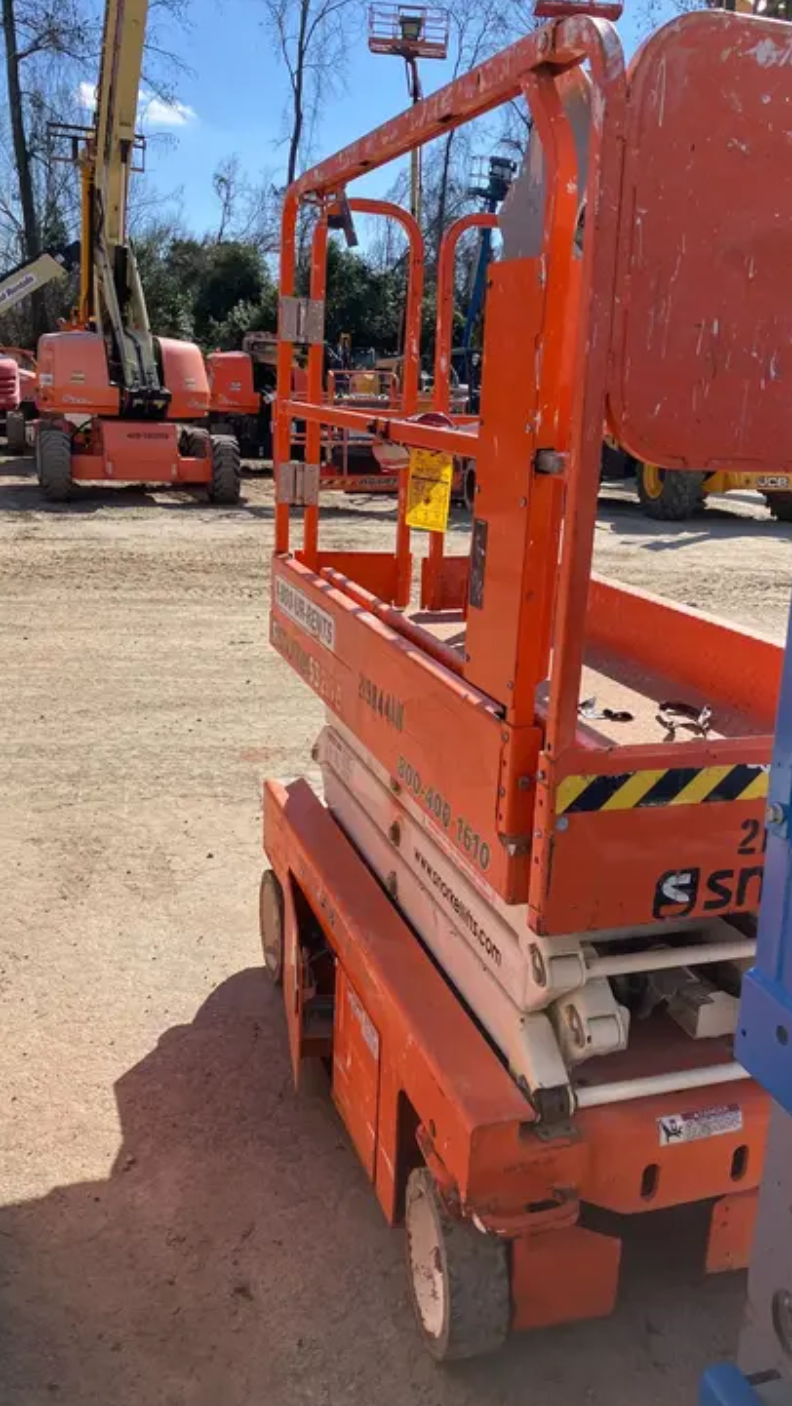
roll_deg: -3.2
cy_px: 711
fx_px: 1156
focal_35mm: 31
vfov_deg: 62.6
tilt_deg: -14.9
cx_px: 451
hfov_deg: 37.7
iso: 32
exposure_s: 1/1517
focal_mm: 3.99
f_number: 1.8
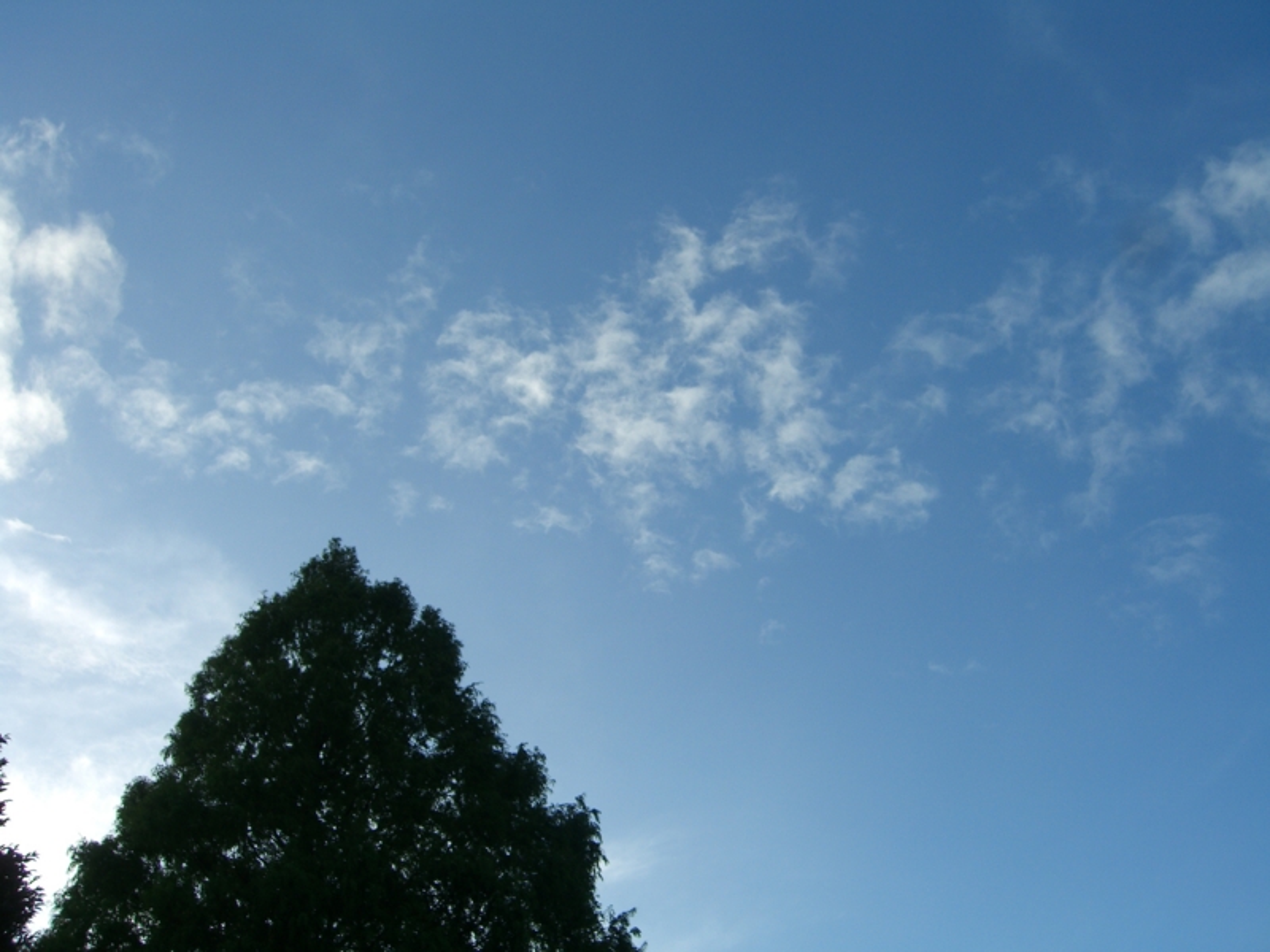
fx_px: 1394
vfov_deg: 37.7
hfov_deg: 49.0
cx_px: 635
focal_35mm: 38
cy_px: 476
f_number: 8
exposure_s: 1/200
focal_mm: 7.9
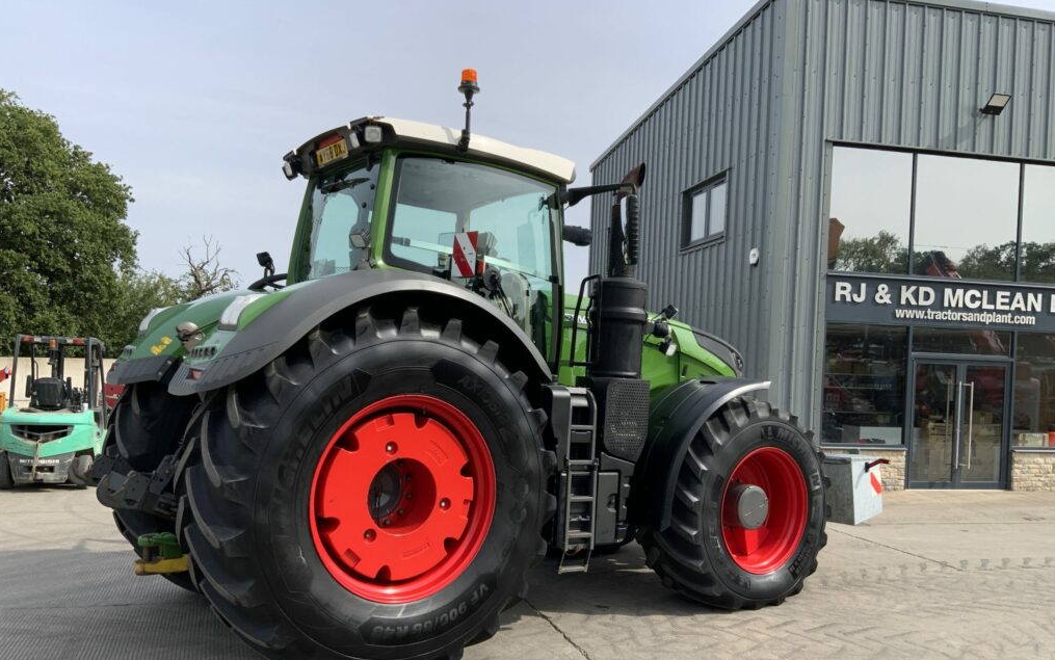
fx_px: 892
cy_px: 392
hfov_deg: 61.2
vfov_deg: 40.5
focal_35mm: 31
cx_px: 528
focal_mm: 3
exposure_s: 1/1377
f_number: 1.8
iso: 16
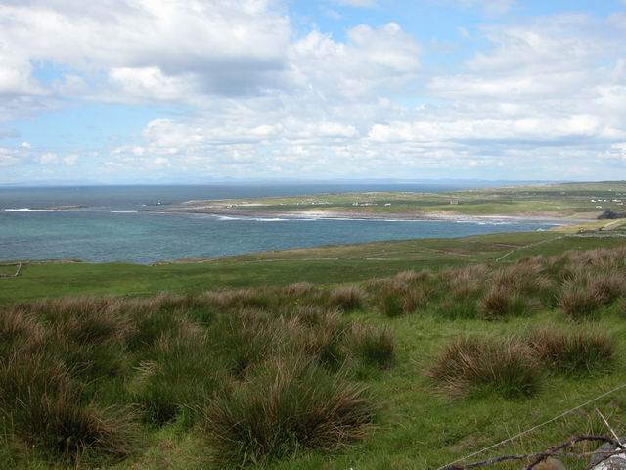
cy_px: 235
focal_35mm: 35
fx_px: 633
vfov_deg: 40.7
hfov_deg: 52.6
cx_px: 313
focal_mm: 9
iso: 100
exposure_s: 1/284
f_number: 6.3
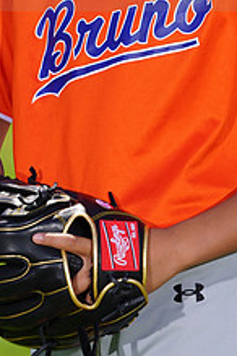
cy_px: -41
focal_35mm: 562
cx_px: 119
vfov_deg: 3.7
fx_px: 5549
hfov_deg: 2.4
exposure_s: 1/250
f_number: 8
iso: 100
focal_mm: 212
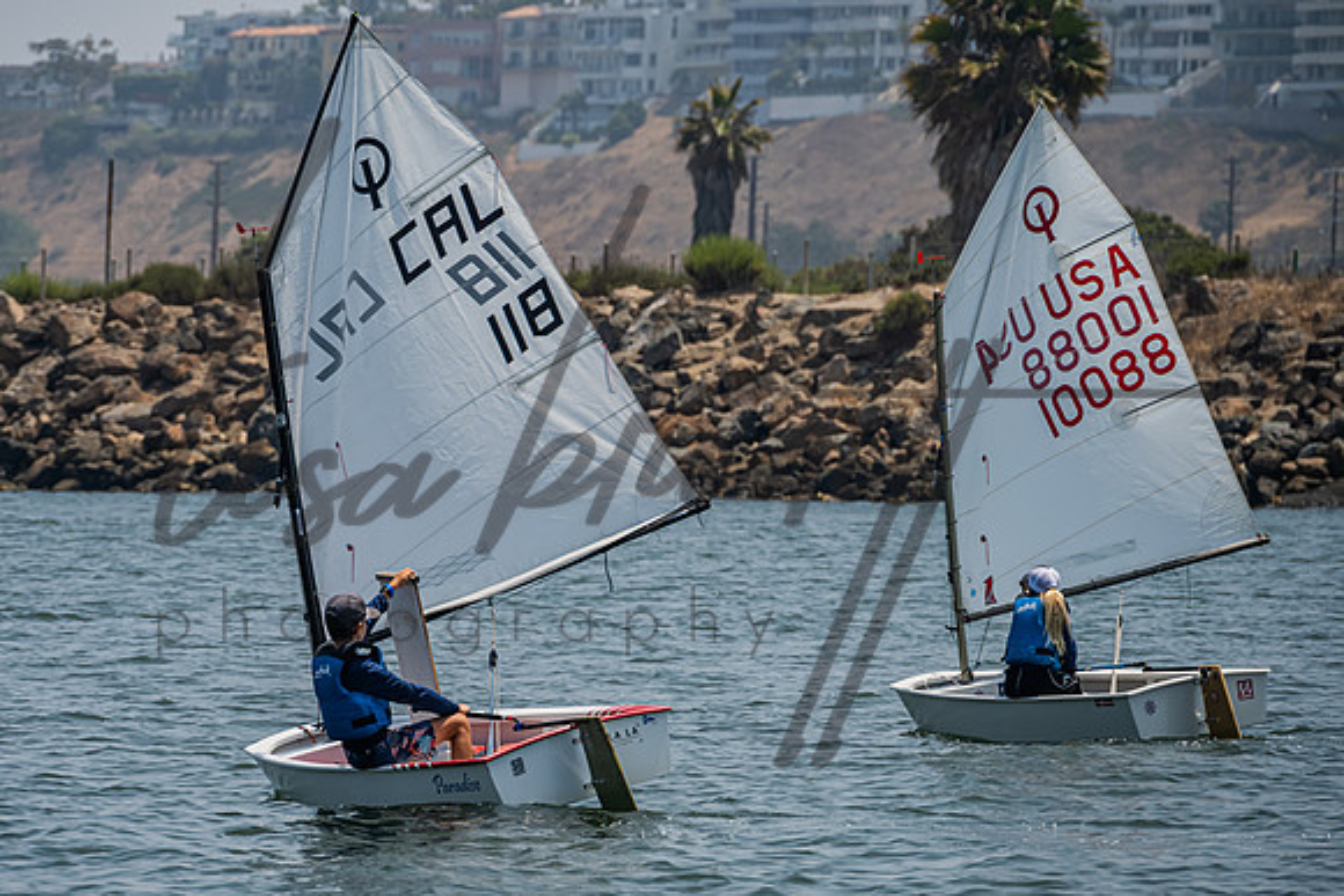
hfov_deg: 6.1
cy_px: 472
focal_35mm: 337
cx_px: 528
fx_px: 12583
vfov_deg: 4.1
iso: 320
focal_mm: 270
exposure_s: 1/1250
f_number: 8
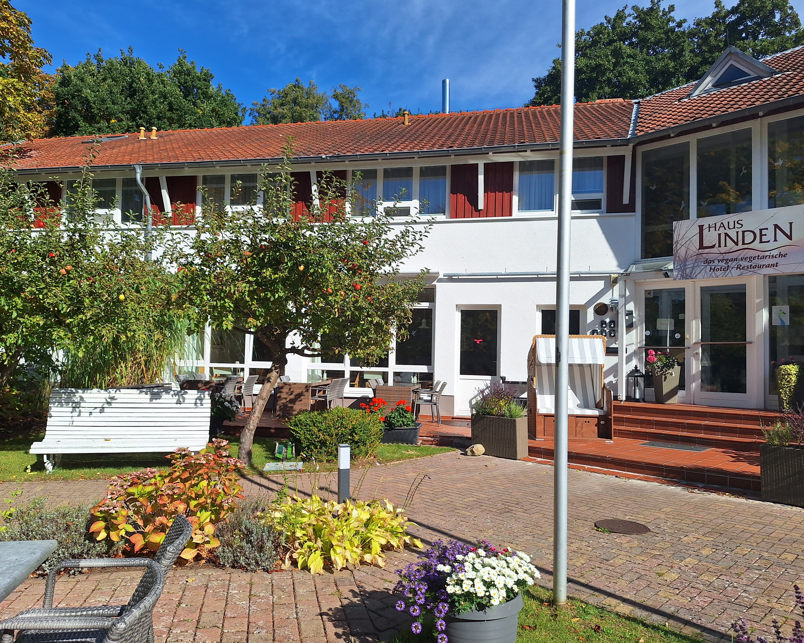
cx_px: 394
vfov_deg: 58.8
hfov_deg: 70.3
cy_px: 322
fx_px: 571
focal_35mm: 24
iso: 40
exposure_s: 1/4651
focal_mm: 5.54
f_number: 1.8
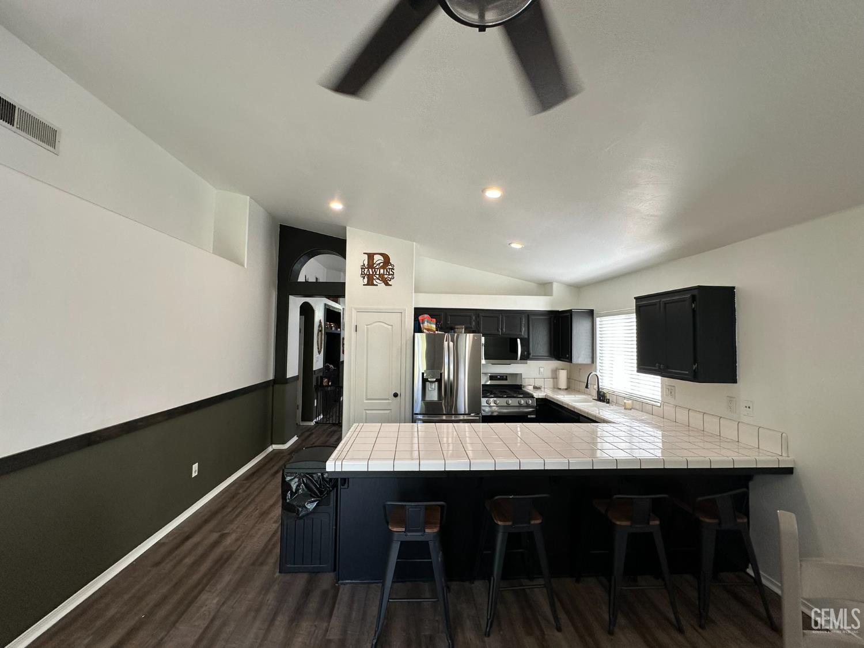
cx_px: 432
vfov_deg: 85.7
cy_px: 324
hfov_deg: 102.1
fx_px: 349
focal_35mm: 14
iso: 100
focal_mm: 2.22
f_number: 2.2
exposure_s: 1/99
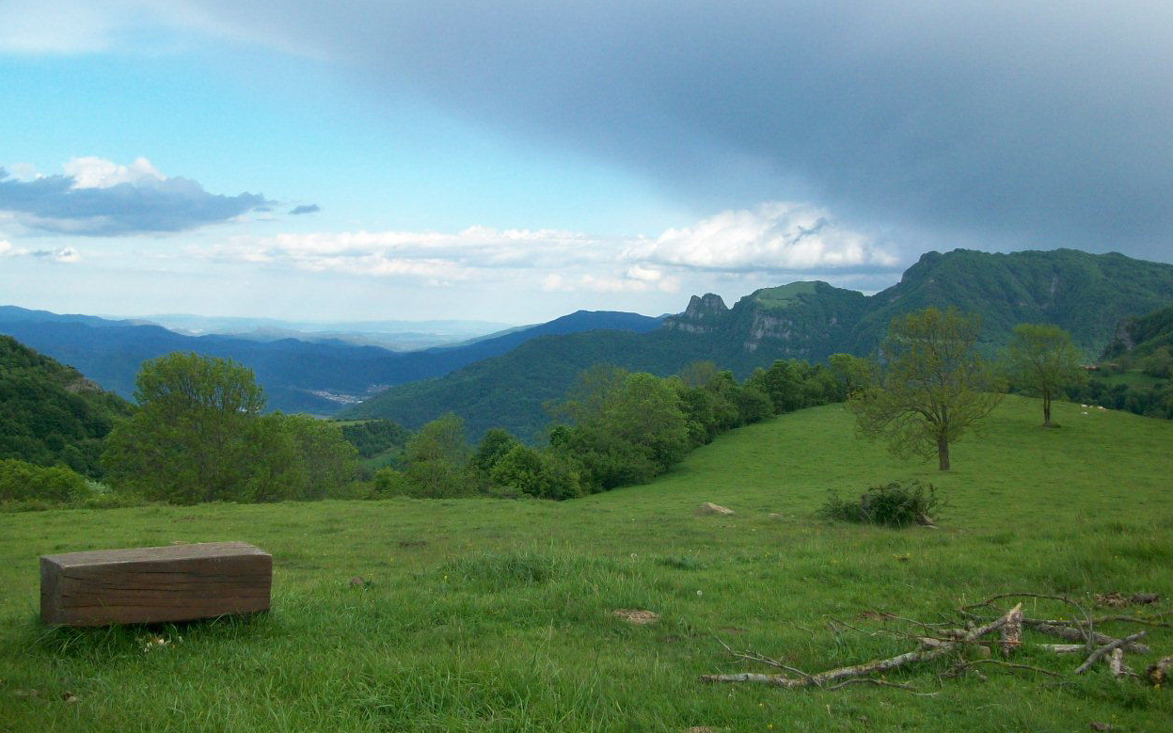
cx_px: 593
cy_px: 283
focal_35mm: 37
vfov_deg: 34.3
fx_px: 1183
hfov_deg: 52.8
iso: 80
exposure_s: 1/716
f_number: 2.8
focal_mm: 5.7
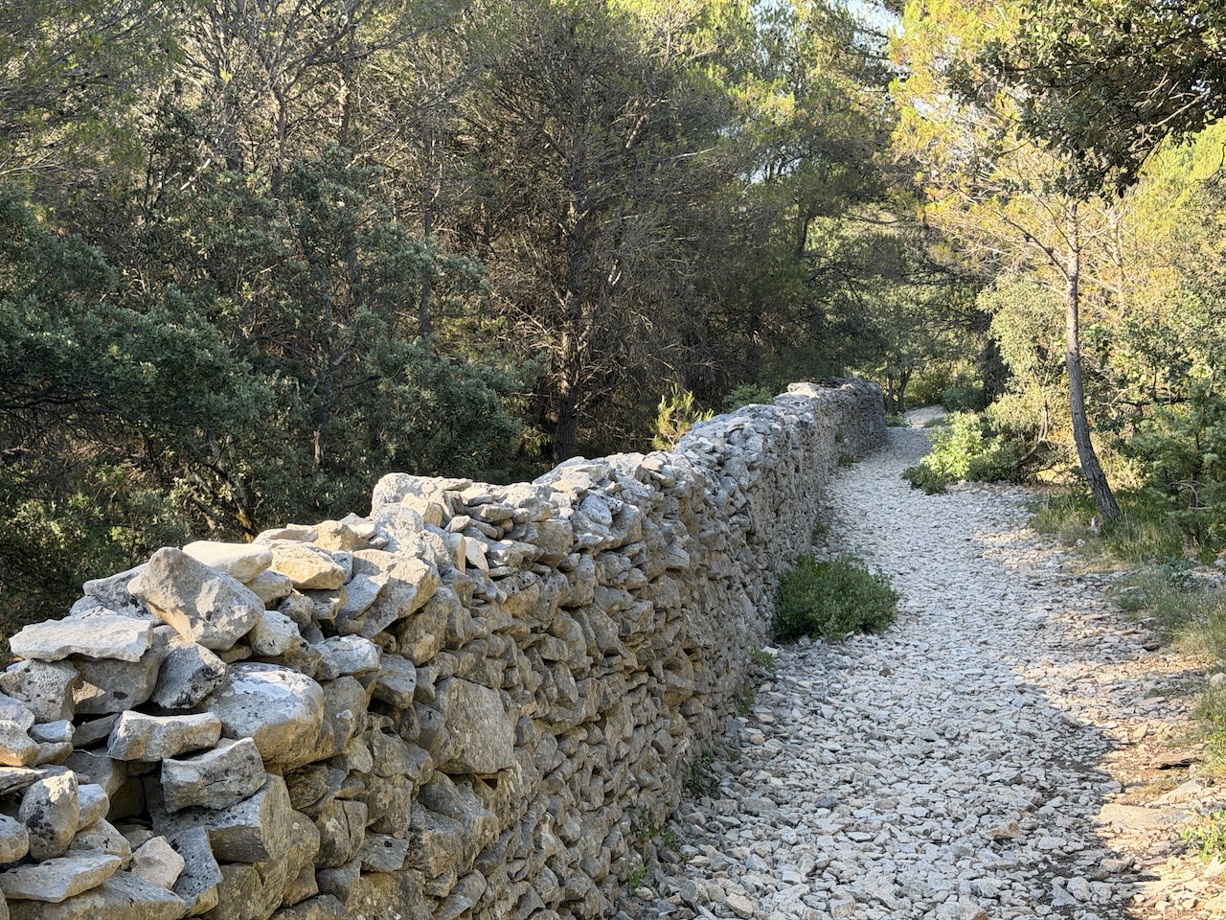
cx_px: 613
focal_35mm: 48
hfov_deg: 39.7
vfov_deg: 30.3
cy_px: 460
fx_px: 1700
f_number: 1.78
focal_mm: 6.76
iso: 64
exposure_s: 1/578
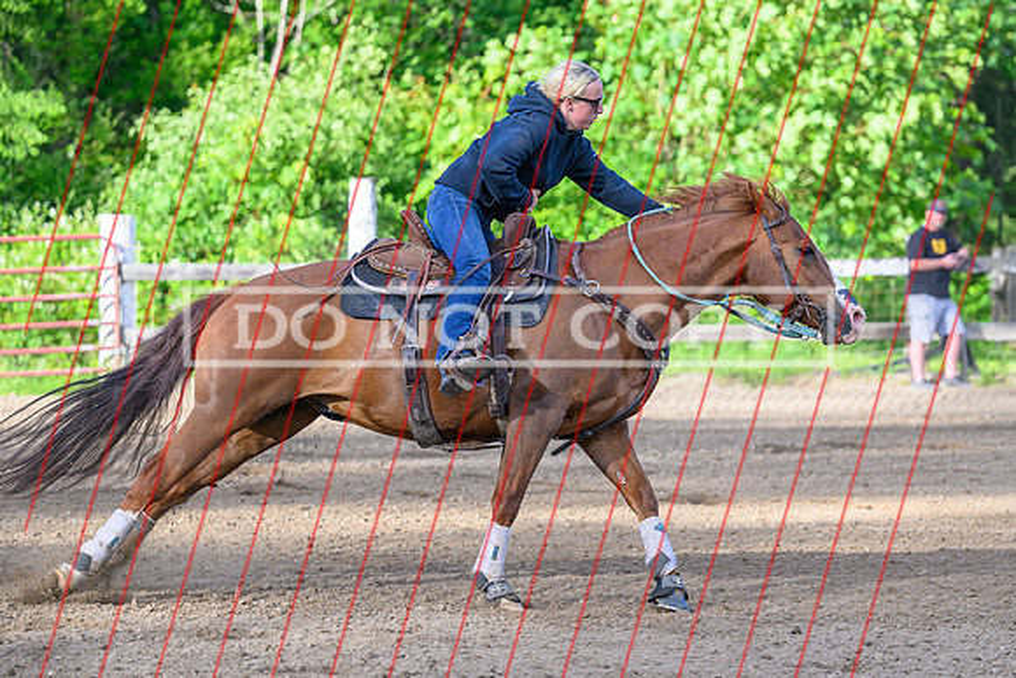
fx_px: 4083
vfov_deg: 9.5
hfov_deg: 14.2
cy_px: 307
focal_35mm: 145
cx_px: 575
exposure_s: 1/2500
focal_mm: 102
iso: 560
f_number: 2.8
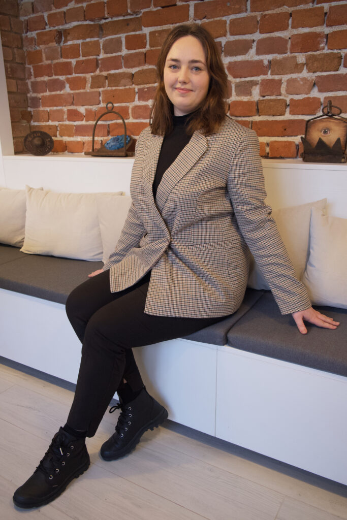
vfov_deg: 63.7
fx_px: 419
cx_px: 174
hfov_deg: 45.0
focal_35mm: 29
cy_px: 260
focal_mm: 19.6
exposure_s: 1/400
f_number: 3.6
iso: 1600
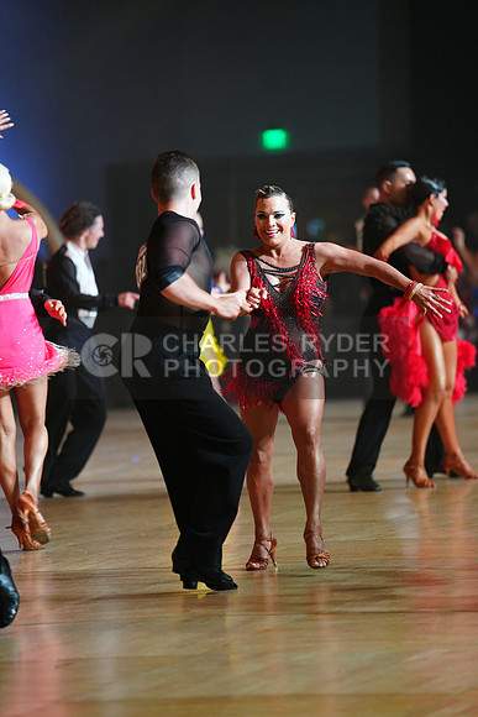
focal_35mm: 200
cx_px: 239
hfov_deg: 6.9
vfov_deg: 10.3
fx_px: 3981
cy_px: 358
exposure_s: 1/250
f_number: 2.8
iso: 2000
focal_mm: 200
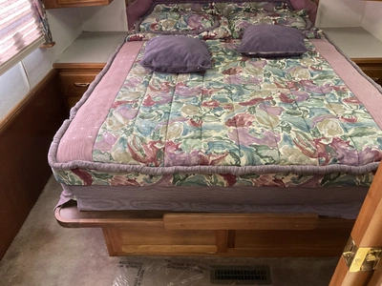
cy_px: 143
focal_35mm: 29
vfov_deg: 48.2
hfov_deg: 61.7
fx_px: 320
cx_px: 191
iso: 250
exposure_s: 1/60
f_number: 1.8
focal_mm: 3
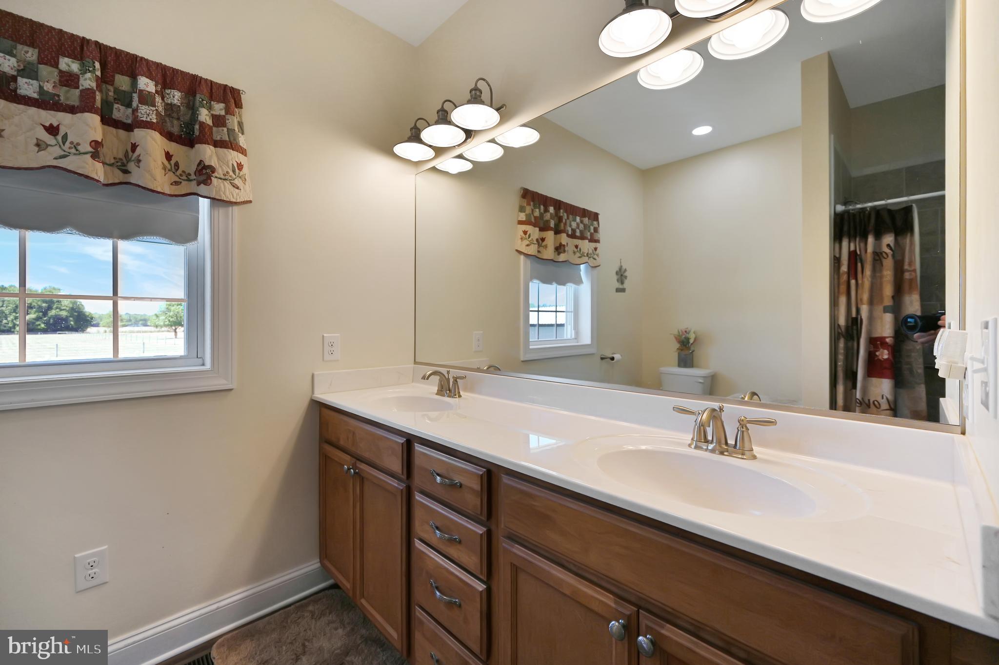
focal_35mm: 14
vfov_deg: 81.1
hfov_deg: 104.3
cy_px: 332
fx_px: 388
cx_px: 500
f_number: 4.5
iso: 200
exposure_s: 1/250
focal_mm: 14
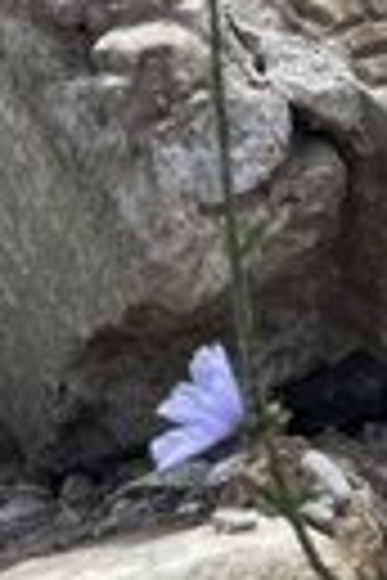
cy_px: -22
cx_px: 729
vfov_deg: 23.0
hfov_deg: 14.1
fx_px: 1354
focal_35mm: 84
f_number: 1.6
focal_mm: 4.2
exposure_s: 1/2618
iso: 32
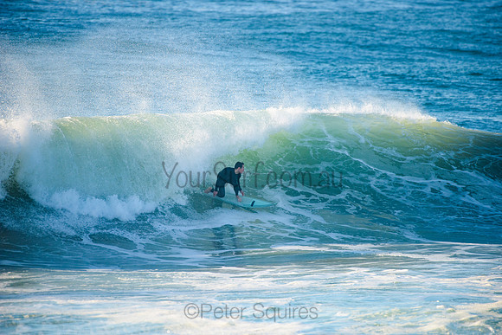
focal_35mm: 500
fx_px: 6975
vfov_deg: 2.8
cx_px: 251
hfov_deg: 4.1
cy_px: 168
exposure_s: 1/1600
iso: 360
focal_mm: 500
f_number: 5.6
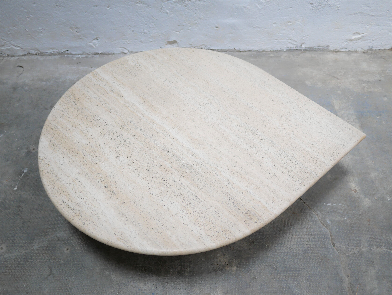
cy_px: 148
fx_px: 453
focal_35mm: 40
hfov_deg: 46.8
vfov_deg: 36.0
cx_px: 196
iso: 200
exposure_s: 1/60
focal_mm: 20
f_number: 1.7
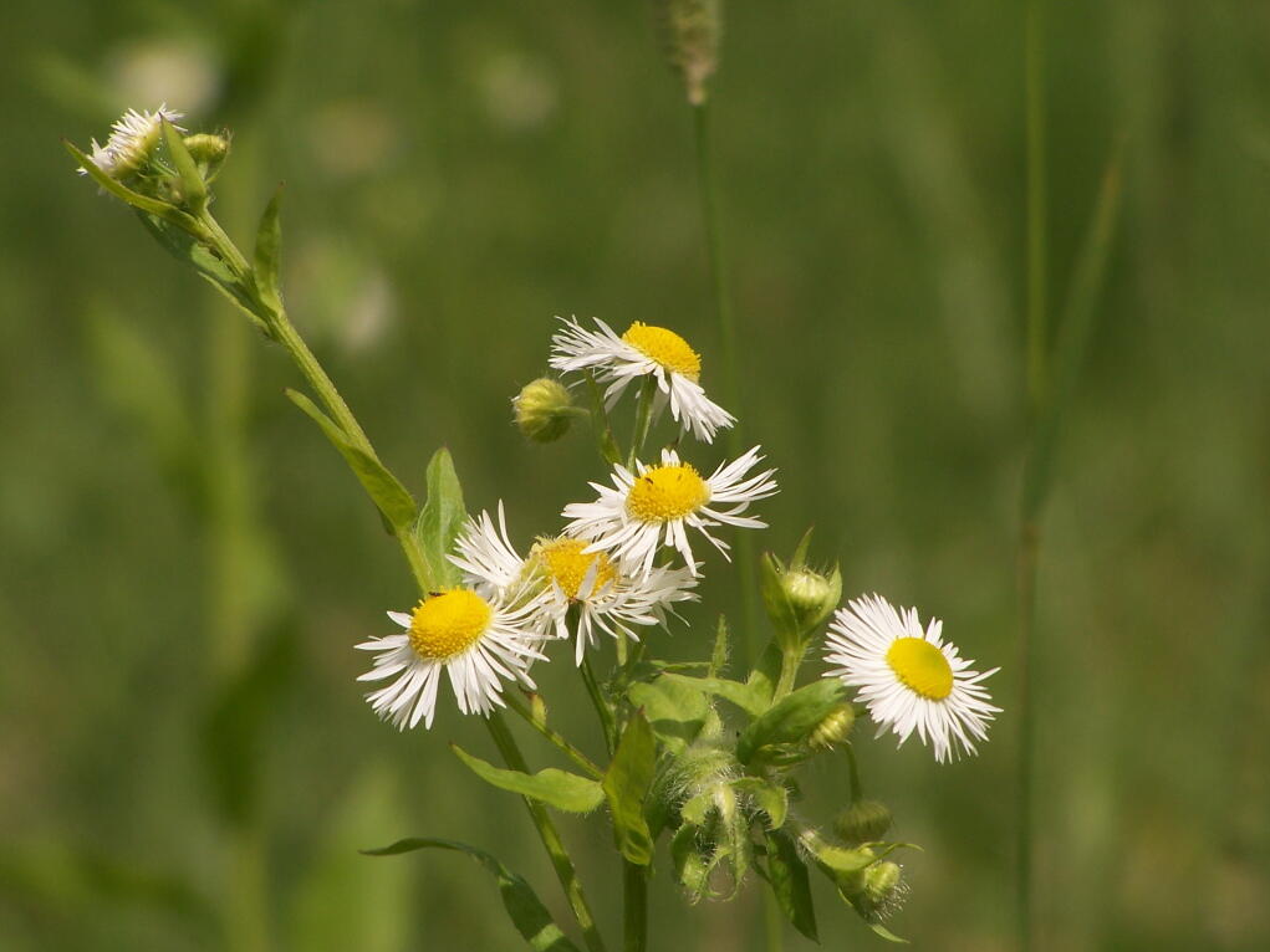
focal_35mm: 381
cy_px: 476
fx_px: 13980
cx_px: 636
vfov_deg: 3.9
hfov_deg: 5.2
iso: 80
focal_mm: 63
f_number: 5
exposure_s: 1/1000
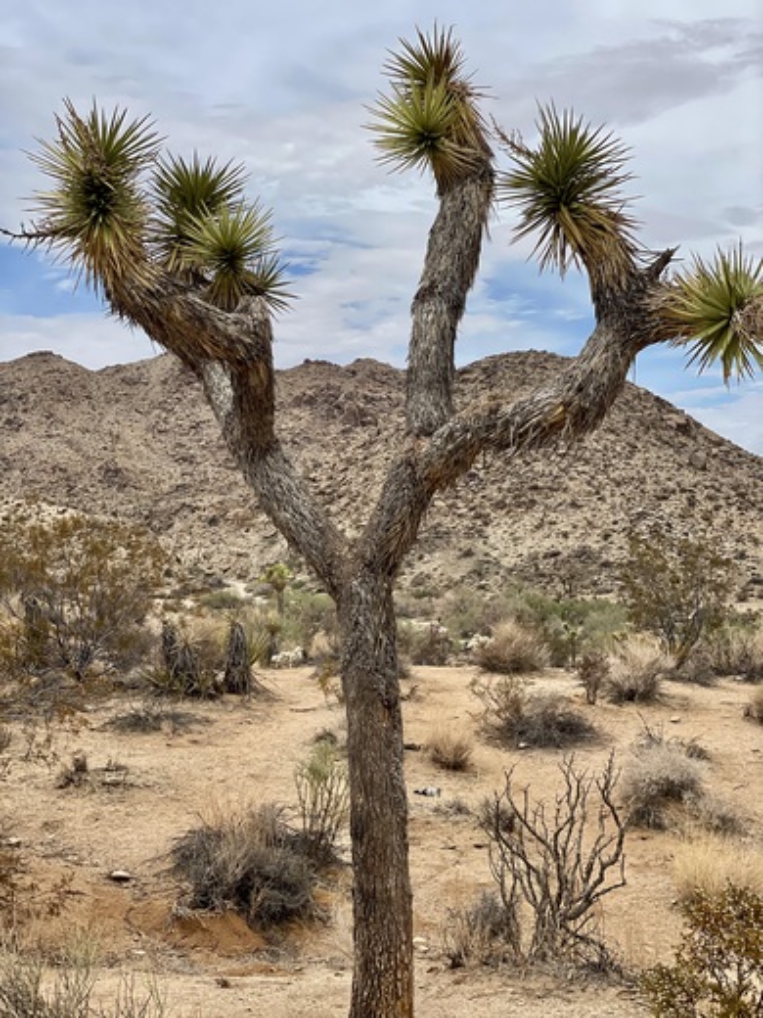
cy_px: 509
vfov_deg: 36.8
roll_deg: -0.4
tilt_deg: +3.3
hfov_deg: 28.0
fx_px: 1528
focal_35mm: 52
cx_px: 382
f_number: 2
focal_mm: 6
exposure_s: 1/3690
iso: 32
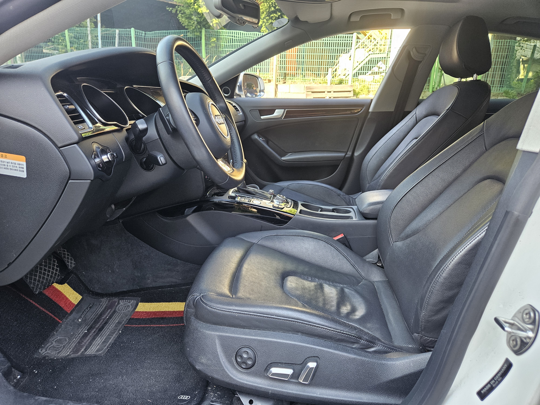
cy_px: 202
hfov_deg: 73.9
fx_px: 359
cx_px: 270
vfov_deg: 58.9
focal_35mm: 23
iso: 200
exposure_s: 1/180
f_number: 1.8
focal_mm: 5.4
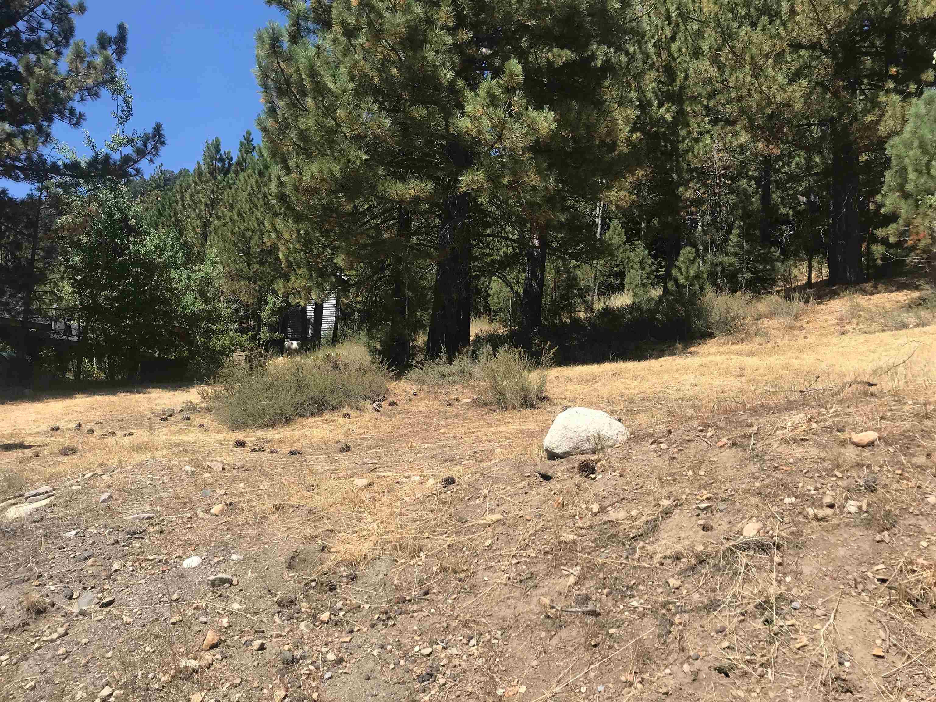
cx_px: 468
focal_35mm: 28
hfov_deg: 63.4
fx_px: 757
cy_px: 351
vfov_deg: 49.7
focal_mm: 3.99
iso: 20
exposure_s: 1/1773
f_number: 1.8
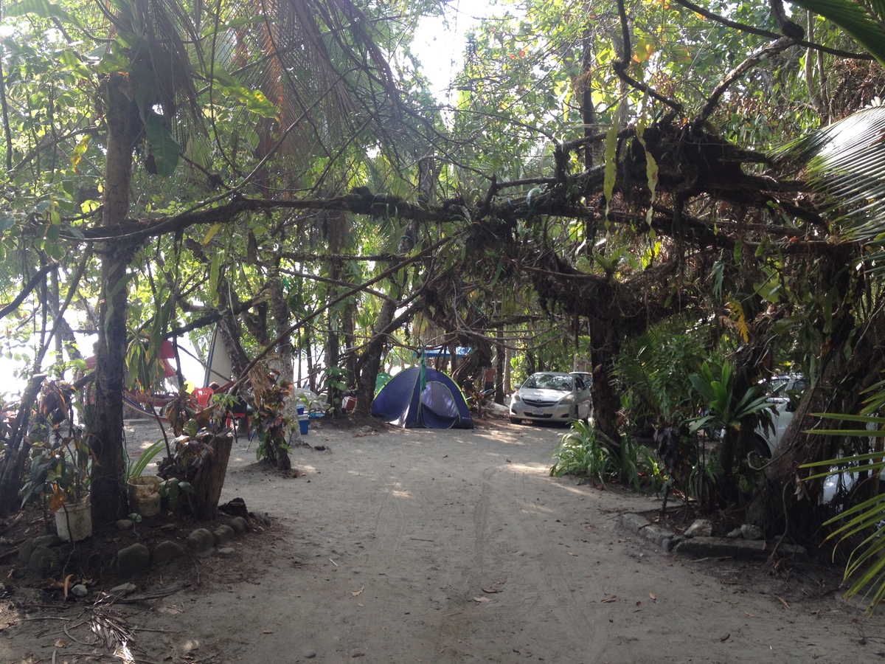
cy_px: 332
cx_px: 442
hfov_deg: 52.6
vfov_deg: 40.7
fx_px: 895
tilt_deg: -1.2
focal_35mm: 35
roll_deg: -2.5
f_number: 2.4
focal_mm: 4.28
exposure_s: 1/238
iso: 50
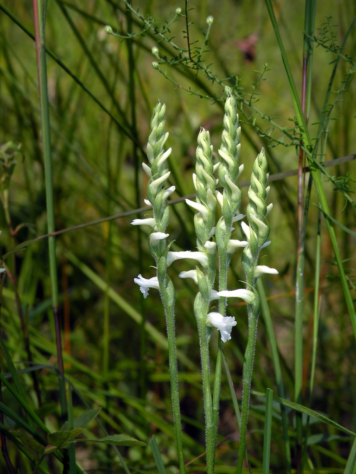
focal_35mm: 84
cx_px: 178
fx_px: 1152
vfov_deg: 23.3
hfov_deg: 17.6
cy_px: 237
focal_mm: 14.9
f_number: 4
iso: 64
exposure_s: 1/775
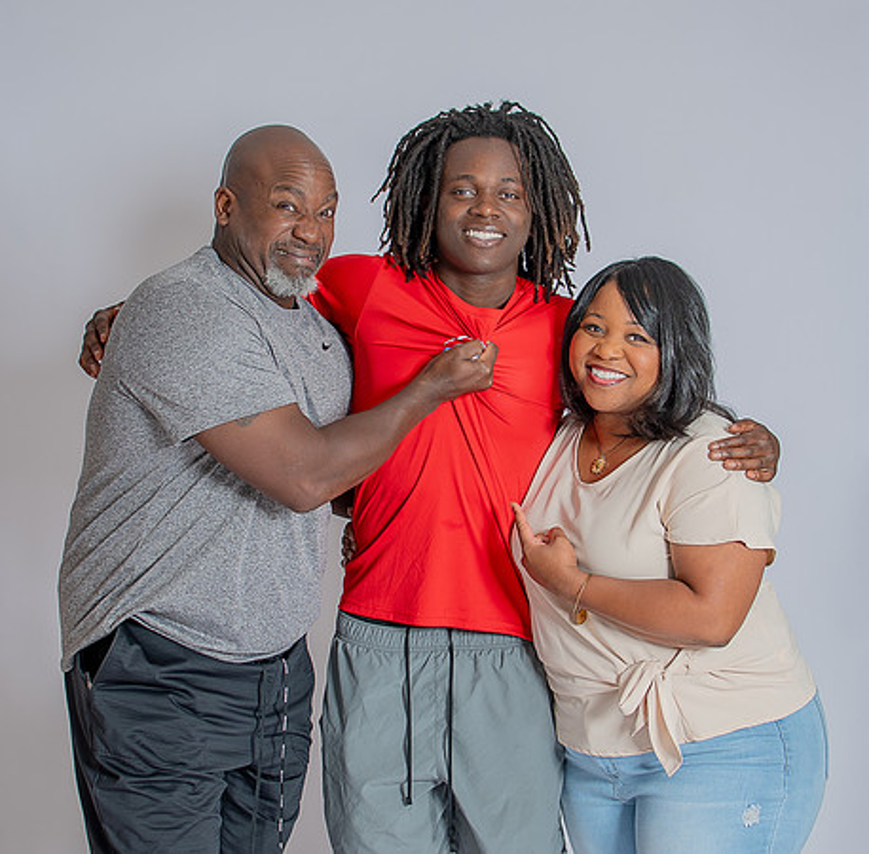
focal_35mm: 68
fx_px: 1924
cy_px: 410
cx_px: 447
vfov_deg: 25.0
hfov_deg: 25.5
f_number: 3.2
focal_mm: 35
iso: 100
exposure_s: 1/250
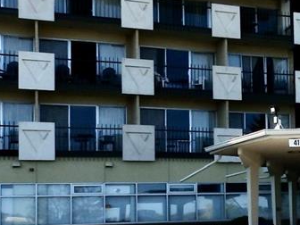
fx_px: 581
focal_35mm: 67
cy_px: 167
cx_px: 324
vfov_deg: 21.8
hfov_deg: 26.8
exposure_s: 1/640
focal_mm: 4
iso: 80
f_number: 4.5
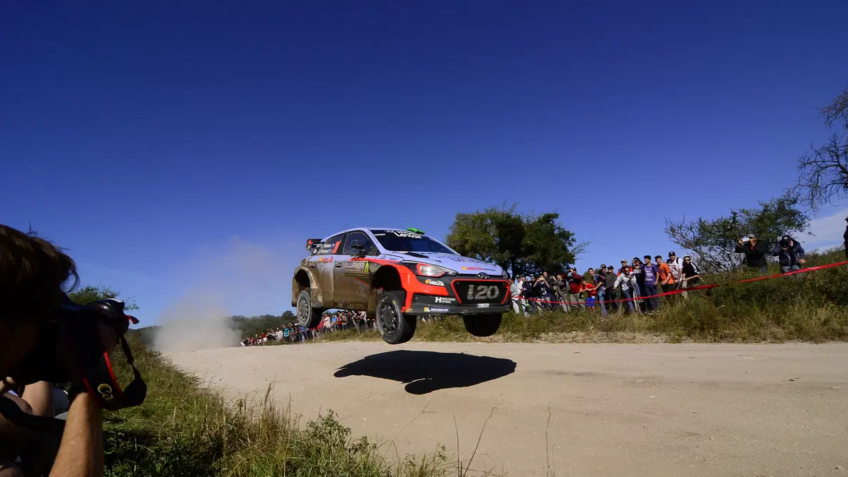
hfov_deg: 94.2
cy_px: 254
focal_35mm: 18
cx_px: 429
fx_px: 394
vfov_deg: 62.3
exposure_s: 1/1000
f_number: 7.1
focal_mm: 11
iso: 200
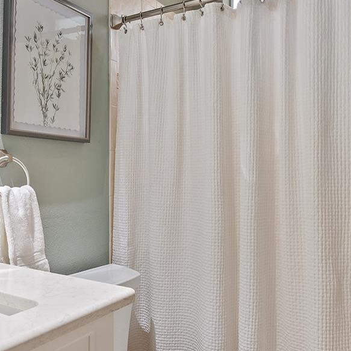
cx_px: 135
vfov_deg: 47.2
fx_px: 402
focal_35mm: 35
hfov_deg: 46.9
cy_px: 172
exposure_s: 1/6
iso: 200
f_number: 8
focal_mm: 15
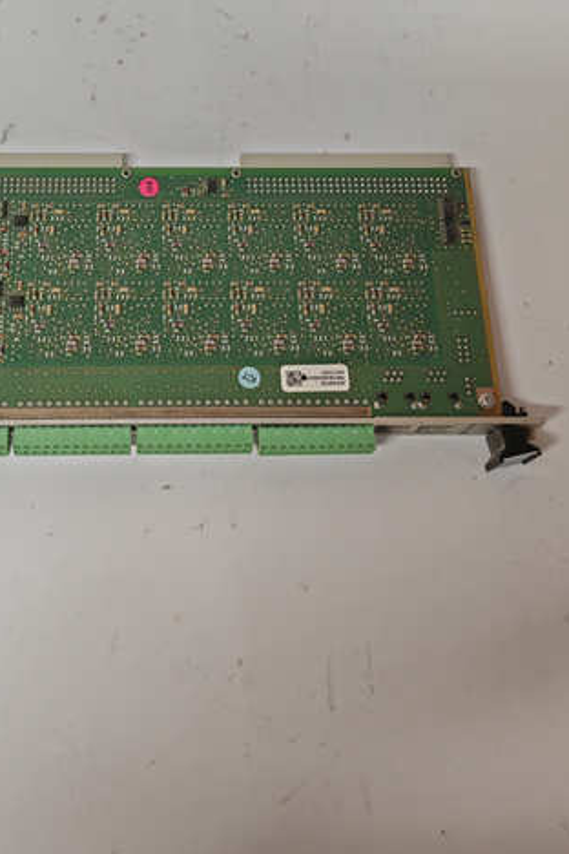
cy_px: 173
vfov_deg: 39.5
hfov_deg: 27.8
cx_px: 177
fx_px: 1138
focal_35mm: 48
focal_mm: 6.12
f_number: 1.9
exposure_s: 1/120
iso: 1000
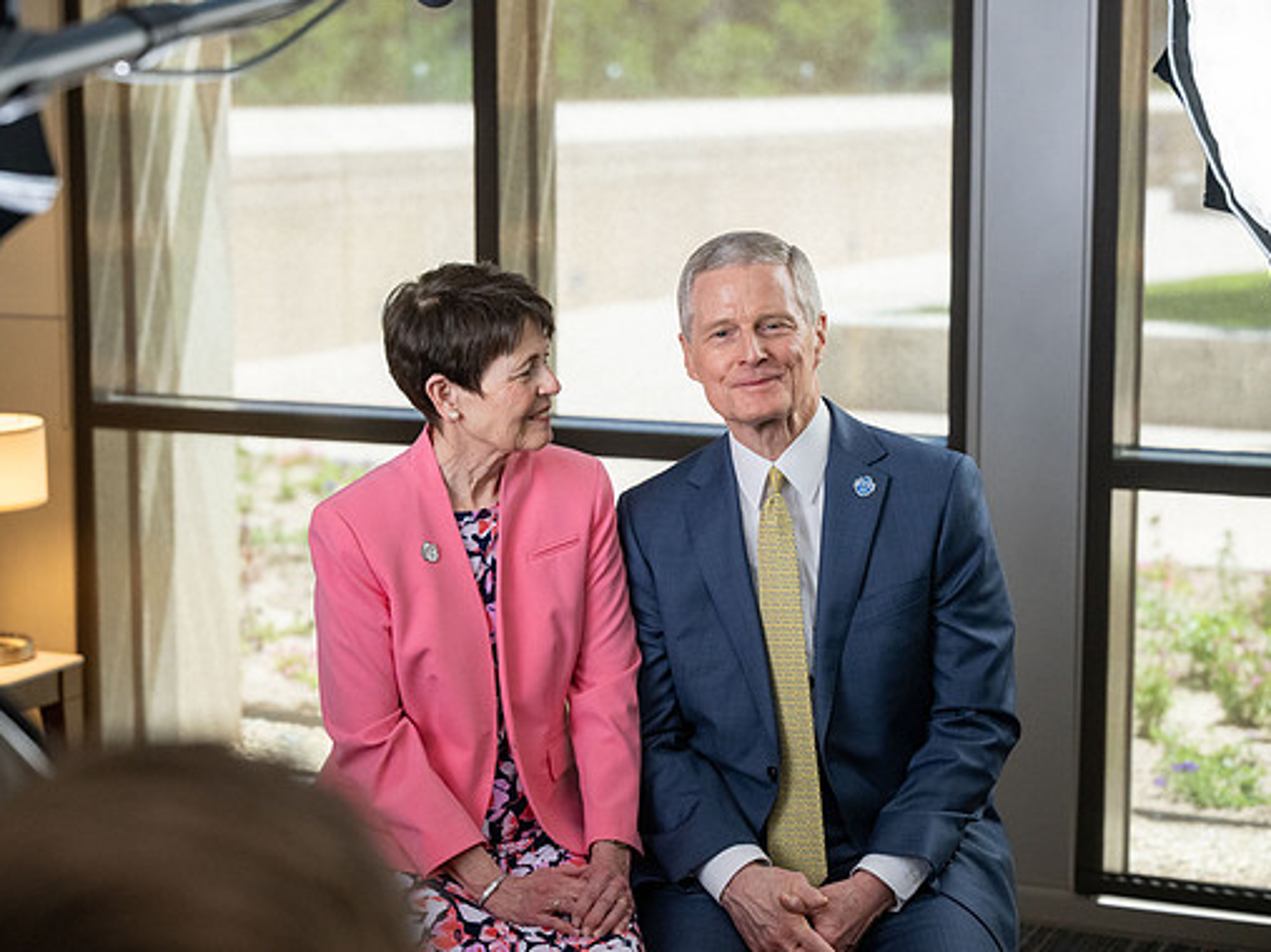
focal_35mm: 77
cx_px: 584
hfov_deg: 25.3
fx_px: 2827
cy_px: 475
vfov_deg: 19.1
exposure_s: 1/400
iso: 2000
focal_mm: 70
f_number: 4
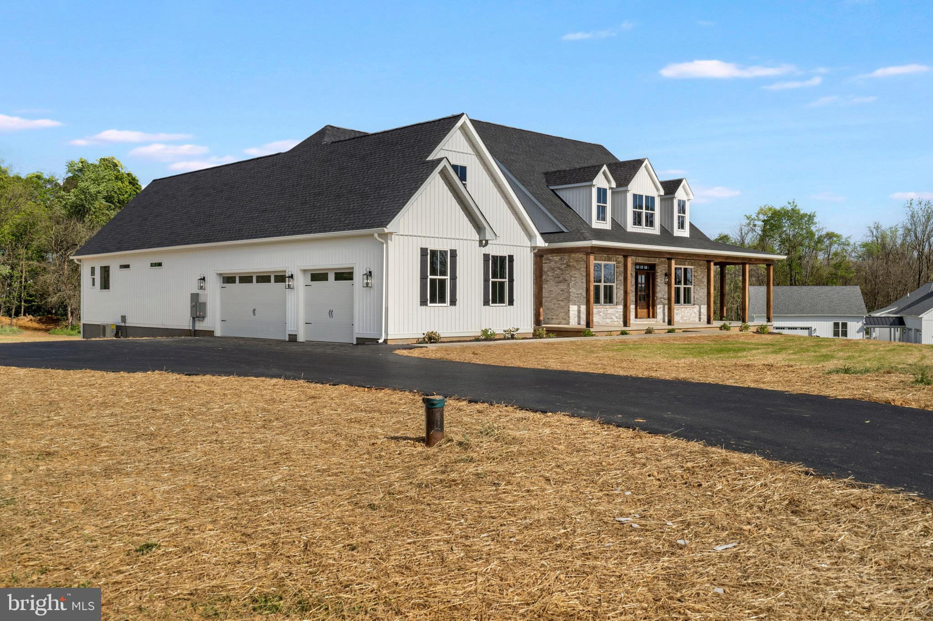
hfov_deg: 55.8
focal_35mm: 34
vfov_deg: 38.9
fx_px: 881
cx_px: 466
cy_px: 310
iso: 640
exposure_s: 1/1000
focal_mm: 34
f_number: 8
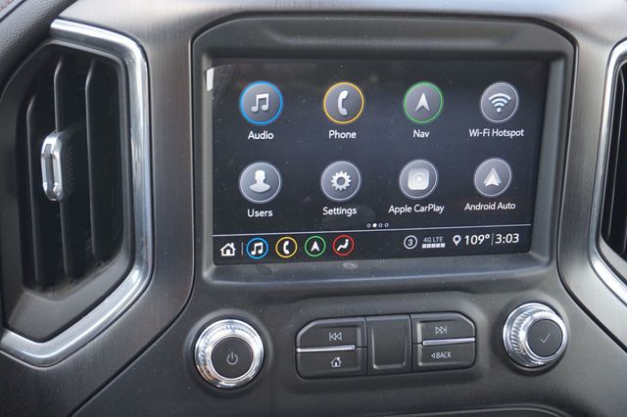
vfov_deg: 29.8
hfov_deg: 43.6
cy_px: 208
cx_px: 314
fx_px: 783
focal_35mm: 45
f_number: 5
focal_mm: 30
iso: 400
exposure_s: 1/60
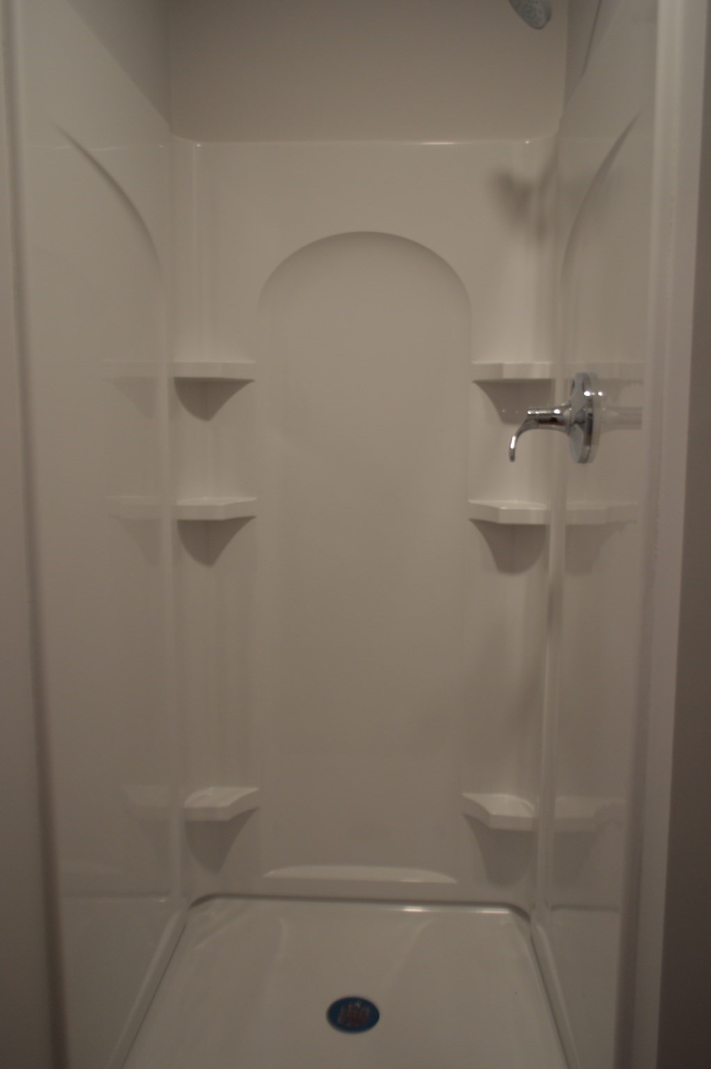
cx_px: 356
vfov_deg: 67.4
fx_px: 801
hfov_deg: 47.8
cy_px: 534
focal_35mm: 27
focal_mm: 18
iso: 400
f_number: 3.5
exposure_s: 1/60
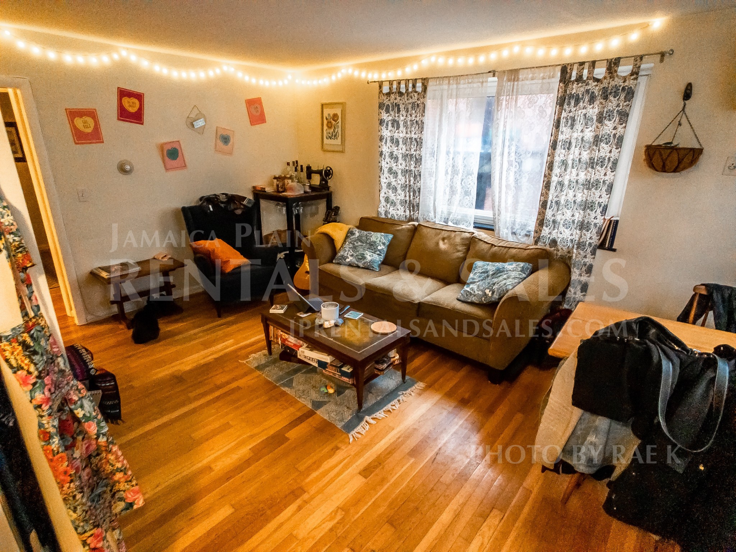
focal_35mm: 28
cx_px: 368
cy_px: 276
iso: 200
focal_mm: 3.99
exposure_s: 1/30
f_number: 1.8
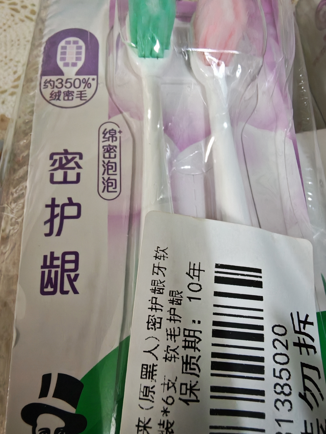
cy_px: 217
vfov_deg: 71.6
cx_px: 163
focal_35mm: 24
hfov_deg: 56.8
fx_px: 301
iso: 1000
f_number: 2.2
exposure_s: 1/50
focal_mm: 1.96
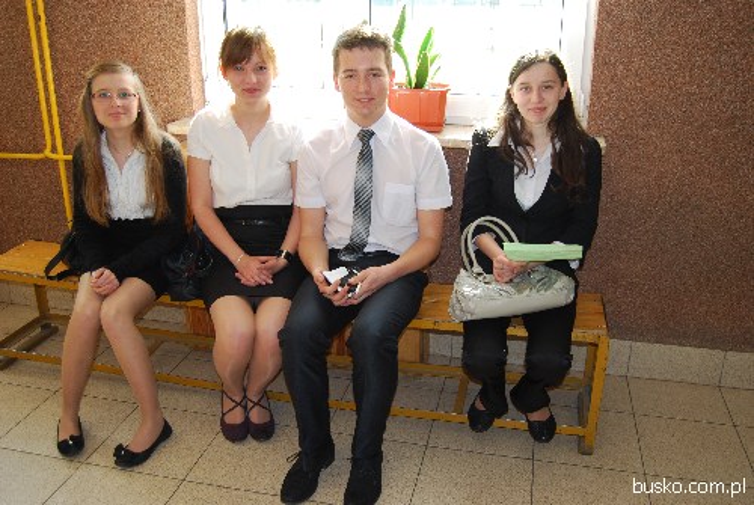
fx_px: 724
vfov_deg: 38.5
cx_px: 377
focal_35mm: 34
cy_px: 252
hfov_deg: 55.0
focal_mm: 23
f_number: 3.8
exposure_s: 1/60
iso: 200
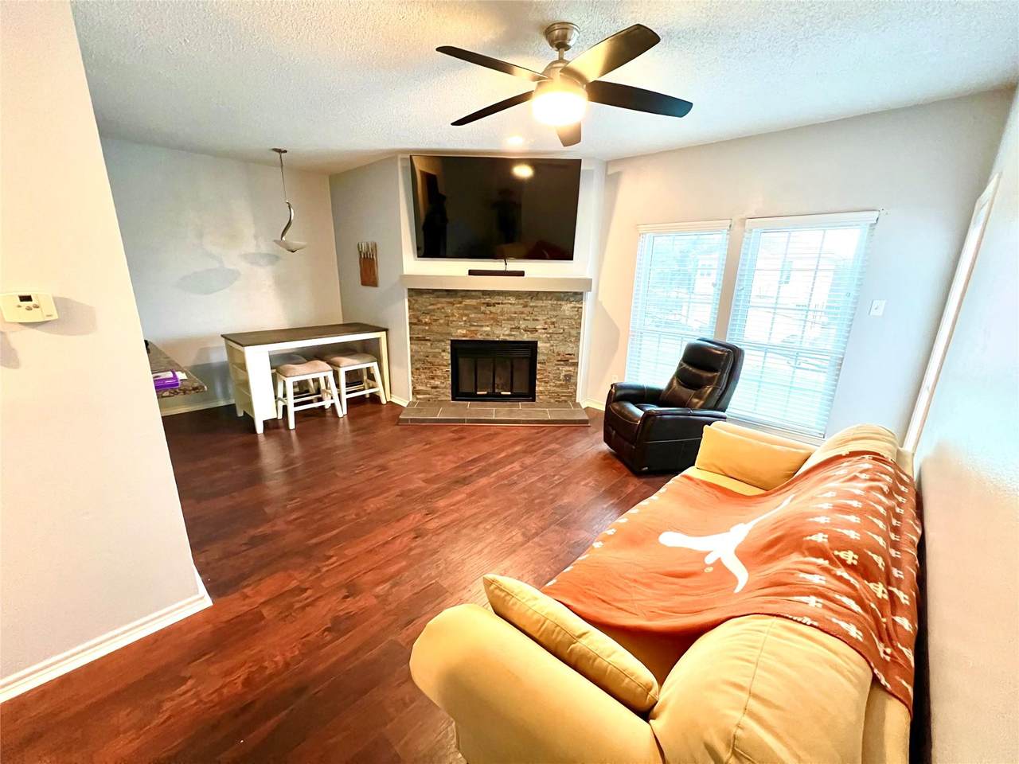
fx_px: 383
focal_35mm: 13
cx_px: 510
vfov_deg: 89.9
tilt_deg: -15.4
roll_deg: -0.8
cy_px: 382
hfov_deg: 106.2
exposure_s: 1/60
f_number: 1.8
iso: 1000
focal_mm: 1.57
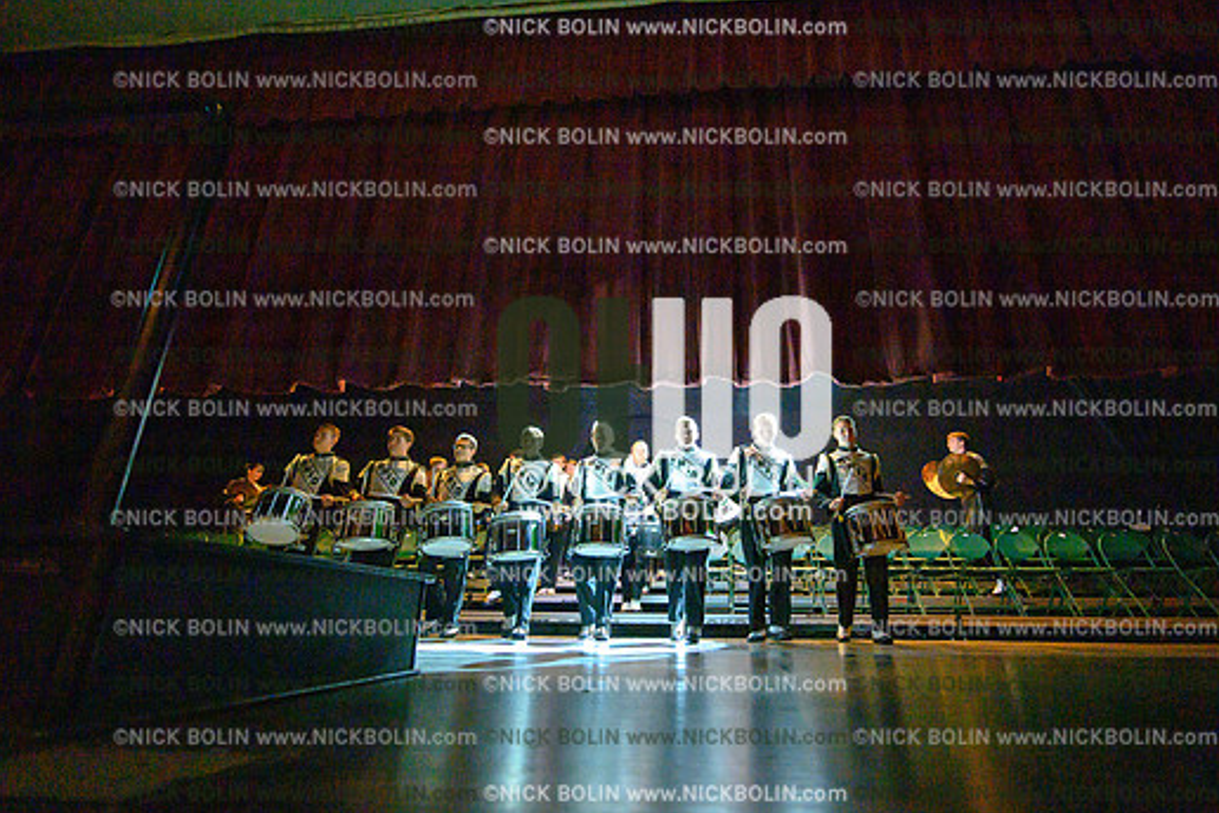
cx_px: 664
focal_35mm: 18
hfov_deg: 89.8
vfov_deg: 67.4
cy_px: 410
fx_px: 609
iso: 25600
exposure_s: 1/200
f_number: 2.8
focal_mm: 16
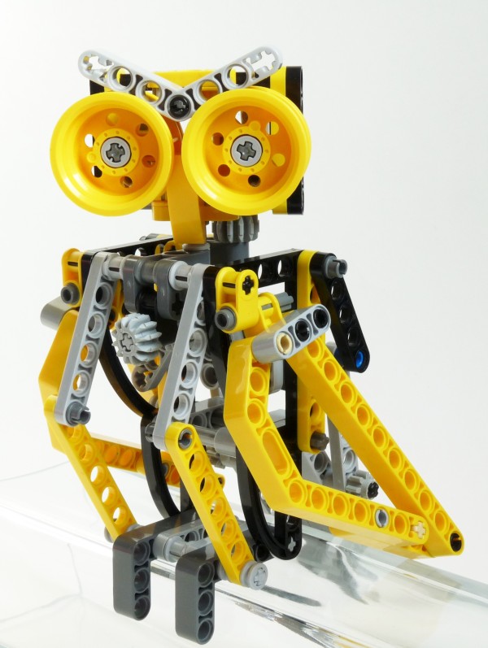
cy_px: 324
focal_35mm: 53
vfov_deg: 36.1
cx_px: 244
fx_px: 994
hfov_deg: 27.6
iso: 100
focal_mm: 9.5
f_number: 8
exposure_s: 1/10
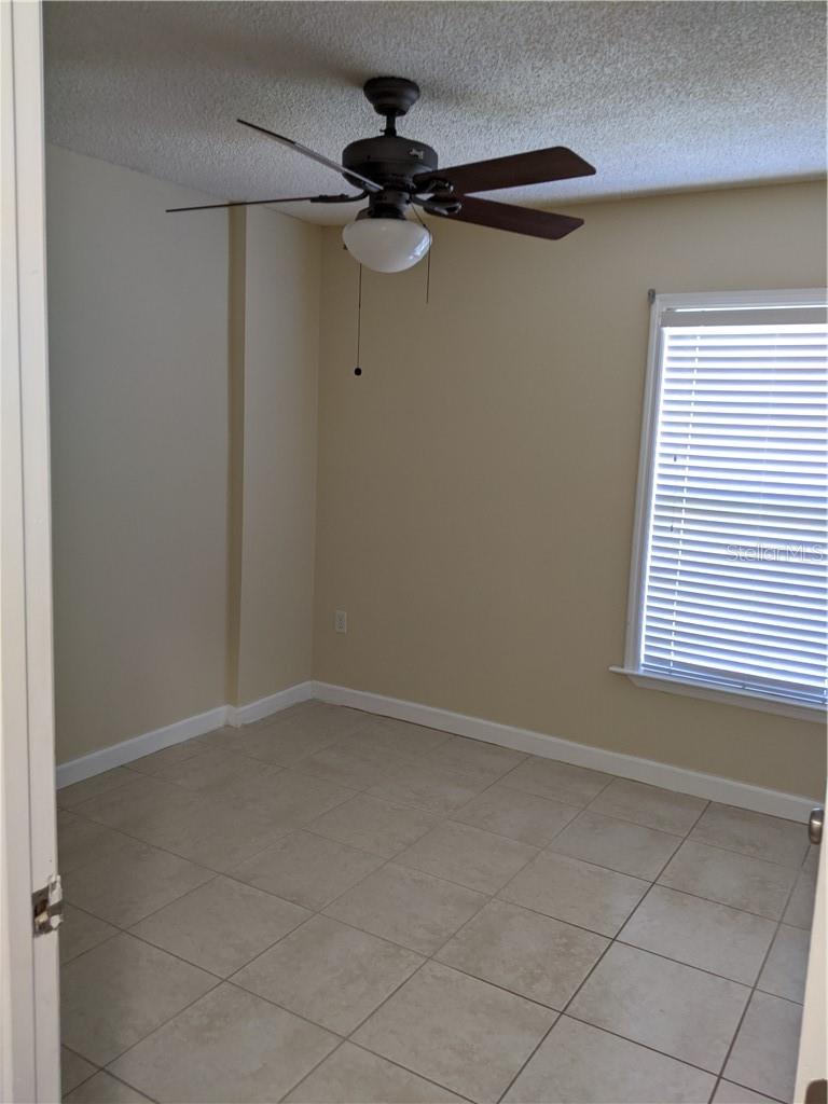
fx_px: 861
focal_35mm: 27
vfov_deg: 65.3
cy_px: 552
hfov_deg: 51.4
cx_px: 414
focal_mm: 4.44
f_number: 1.8
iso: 79
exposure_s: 1/30
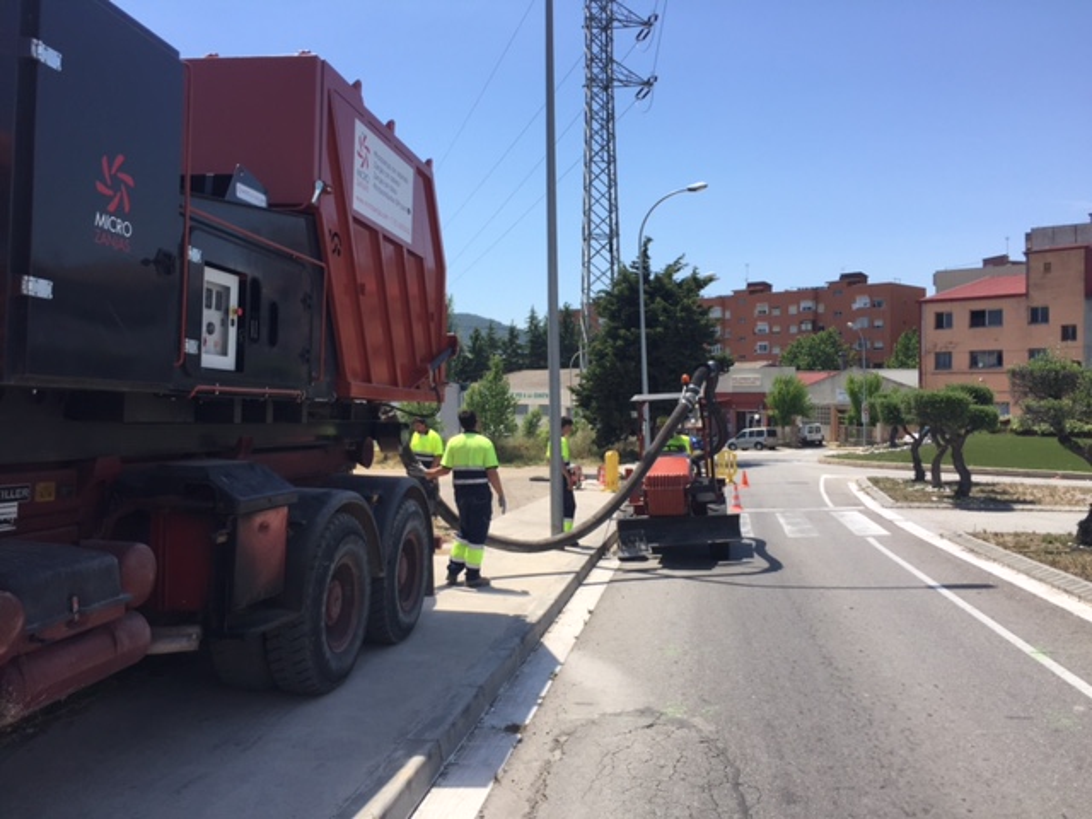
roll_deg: +0.5
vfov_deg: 48.2
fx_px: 915
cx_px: 546
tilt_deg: -1.8
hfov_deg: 61.7
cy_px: 410
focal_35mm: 29
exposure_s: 1/1647
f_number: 2.2
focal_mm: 4.15
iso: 32
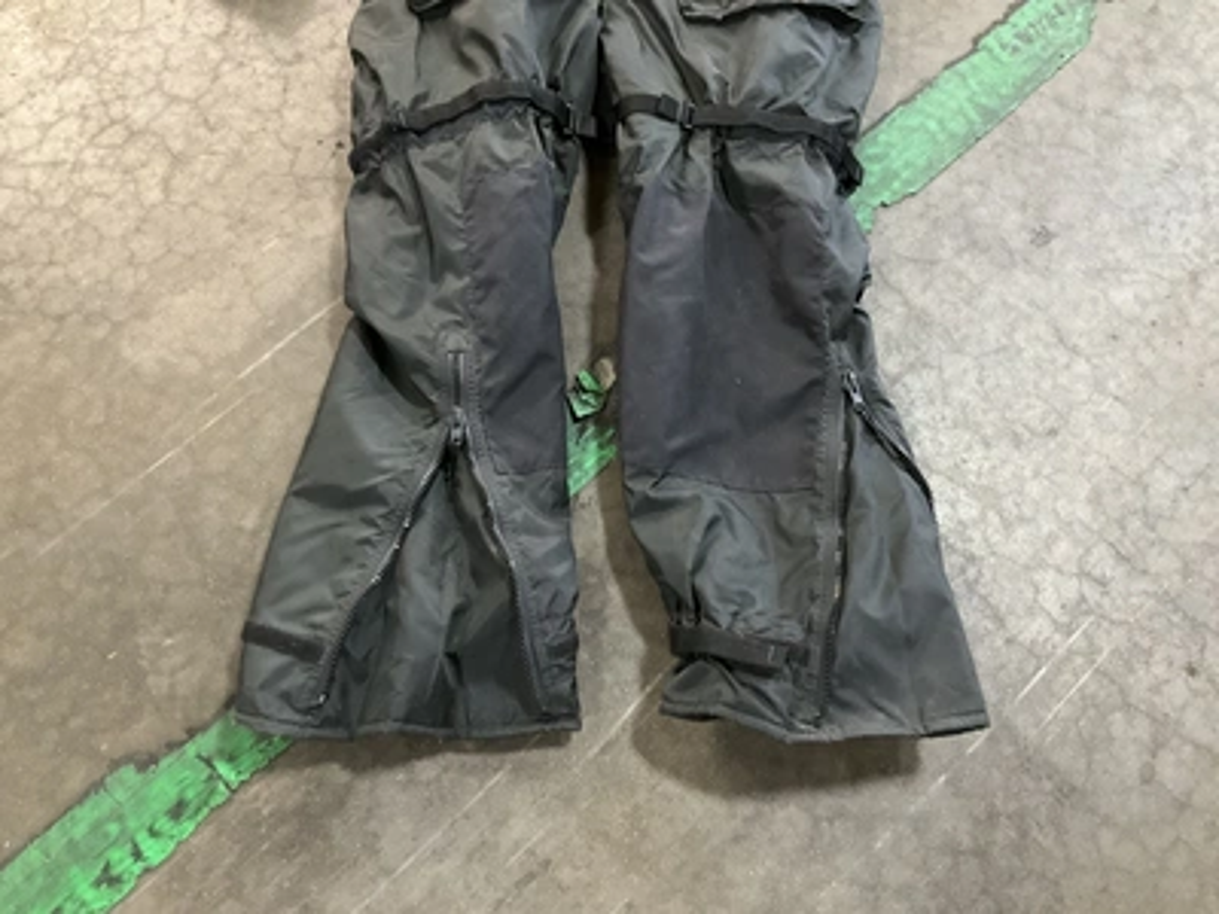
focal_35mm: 29
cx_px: 610
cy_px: 457
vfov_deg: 48.2
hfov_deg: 61.7
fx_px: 1021
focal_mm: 3
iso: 400
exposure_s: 1/30
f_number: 1.8
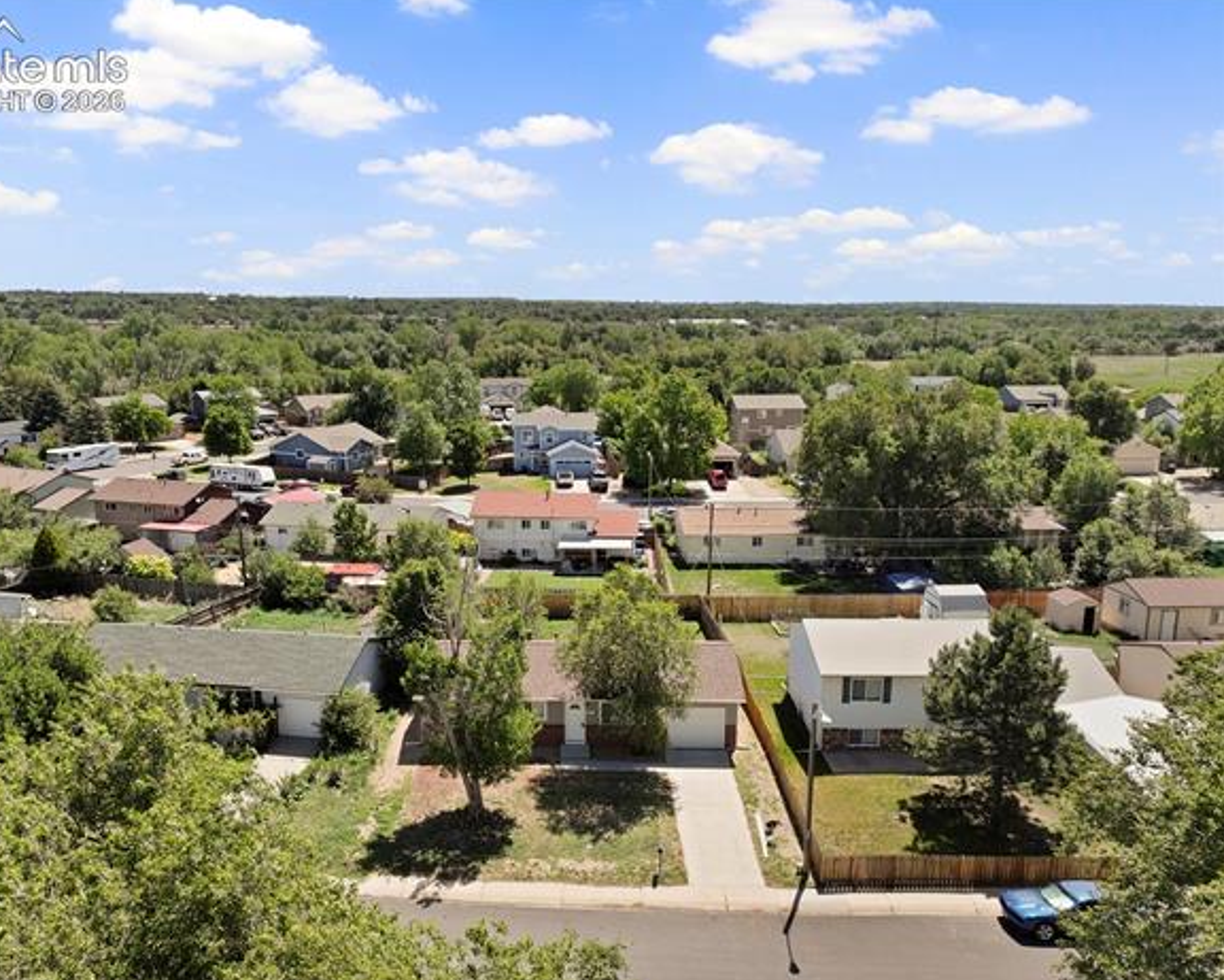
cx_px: 548
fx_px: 942
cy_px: 503
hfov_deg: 65.9
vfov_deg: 54.9
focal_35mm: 26
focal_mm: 12.29
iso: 170
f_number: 2.8
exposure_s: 1/1000
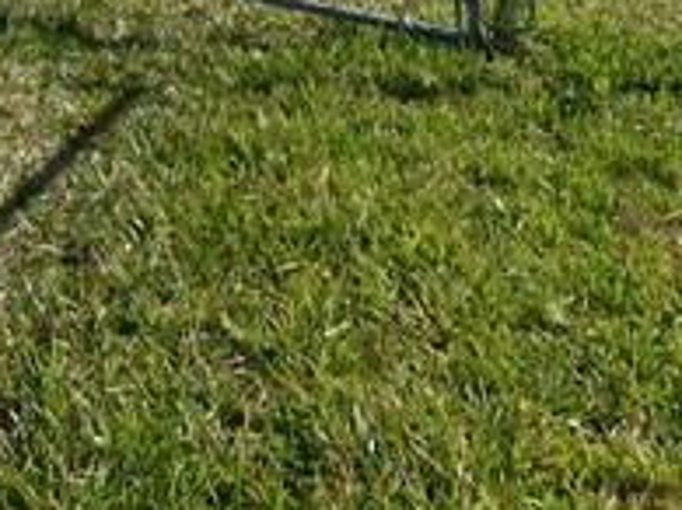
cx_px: -213
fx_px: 2067
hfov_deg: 17.5
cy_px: -370
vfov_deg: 12.9
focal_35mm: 105
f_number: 2.8
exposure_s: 1/1600
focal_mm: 3.58
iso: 100
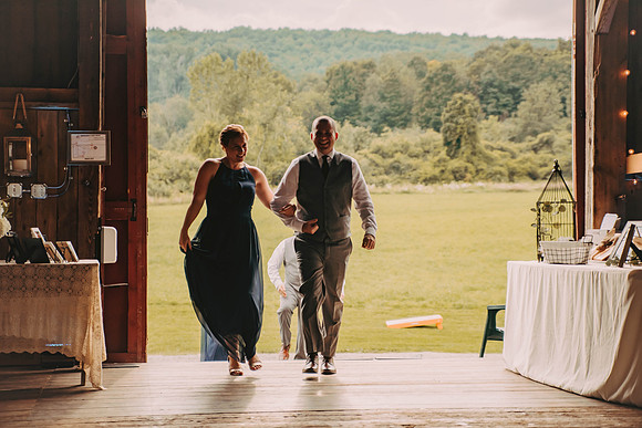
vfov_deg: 18.2
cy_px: 214
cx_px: 321
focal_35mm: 75
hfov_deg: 27.0
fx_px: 1338
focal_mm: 75
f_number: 2.8
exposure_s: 1/1250
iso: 400
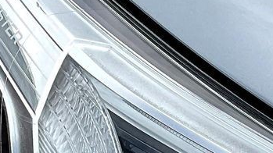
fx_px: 1049
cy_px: 309
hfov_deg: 14.4
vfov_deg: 8.0
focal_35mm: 145
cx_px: 321
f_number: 1.8
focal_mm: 3
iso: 25
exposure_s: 1/2058
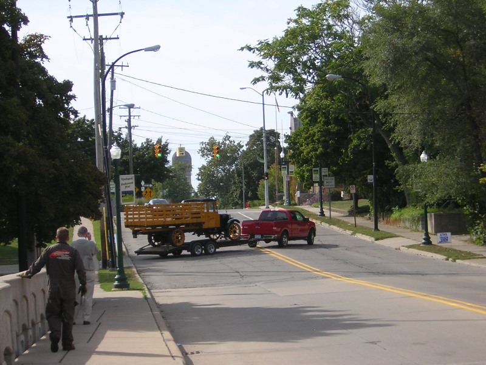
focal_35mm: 108
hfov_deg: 18.2
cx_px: 243
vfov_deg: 13.7
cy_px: 182
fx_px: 1516
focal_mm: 14.1
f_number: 4.7
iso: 100
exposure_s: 1/328
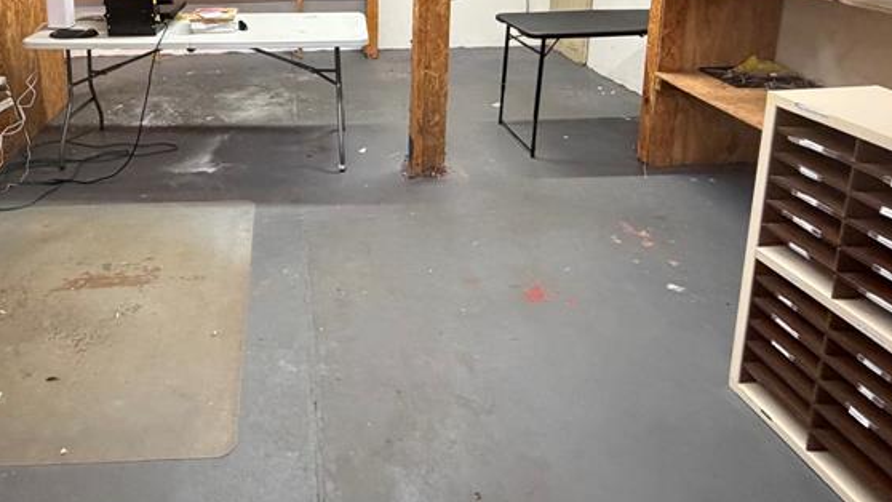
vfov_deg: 38.2
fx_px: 662
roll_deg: +1.6
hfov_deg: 66.2
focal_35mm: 28
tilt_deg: -9.7
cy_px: 34
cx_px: 304
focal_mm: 2.22
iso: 500
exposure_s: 1/60
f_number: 2.2
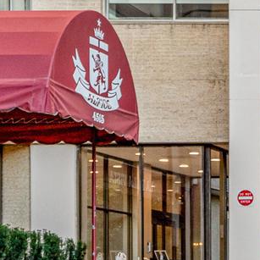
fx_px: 1300
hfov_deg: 10.8
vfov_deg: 11.4
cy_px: 116
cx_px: 434
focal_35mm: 153
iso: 160
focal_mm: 27
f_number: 3.5
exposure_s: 1/160
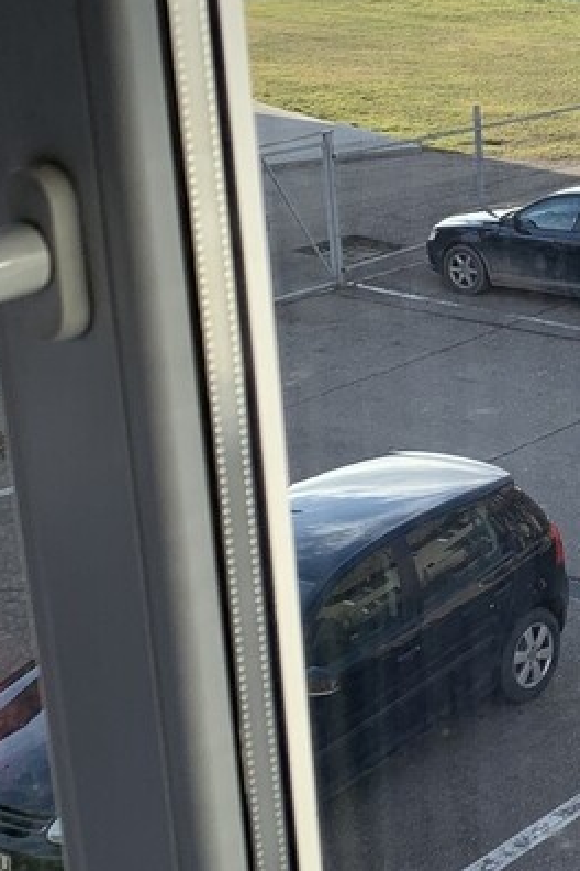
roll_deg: +0.5
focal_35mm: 70
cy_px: 345
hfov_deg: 18.1
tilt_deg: -15.7
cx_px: 758
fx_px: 1692
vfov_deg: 28.8
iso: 25
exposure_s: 1/635
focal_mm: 4.25
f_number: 1.8
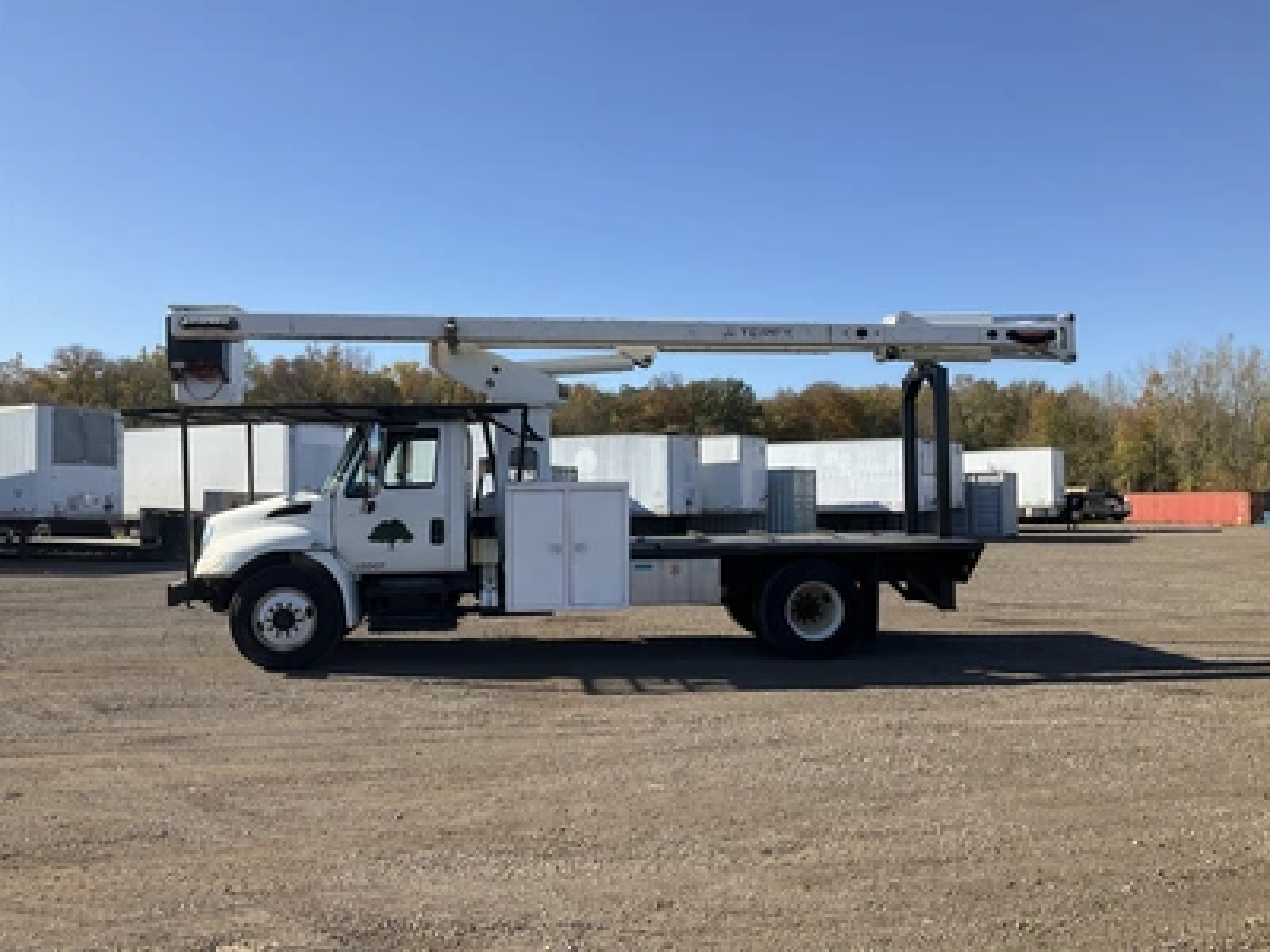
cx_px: 635
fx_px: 1064
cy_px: 476
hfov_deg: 61.7
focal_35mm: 29
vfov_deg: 48.2
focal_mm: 3
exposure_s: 1/1490
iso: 25
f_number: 1.8
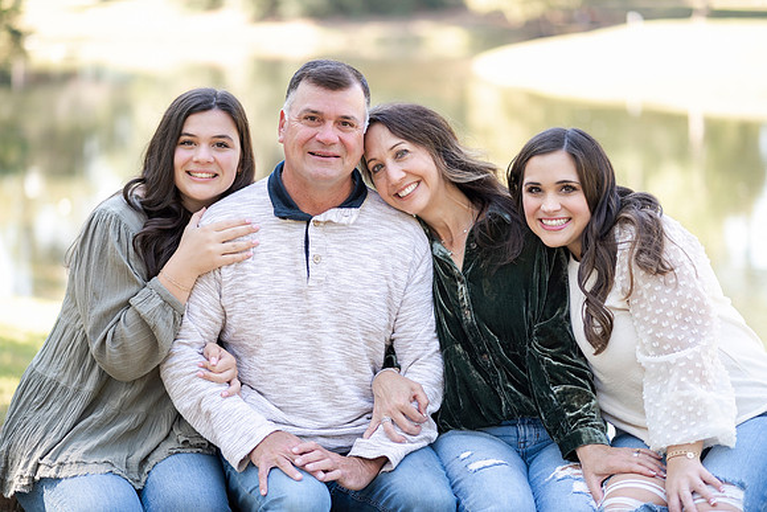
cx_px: 384
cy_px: 256
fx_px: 1811
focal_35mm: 85
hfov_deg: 23.9
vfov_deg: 16.1
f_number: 1.8
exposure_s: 1/800
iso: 400
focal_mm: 85
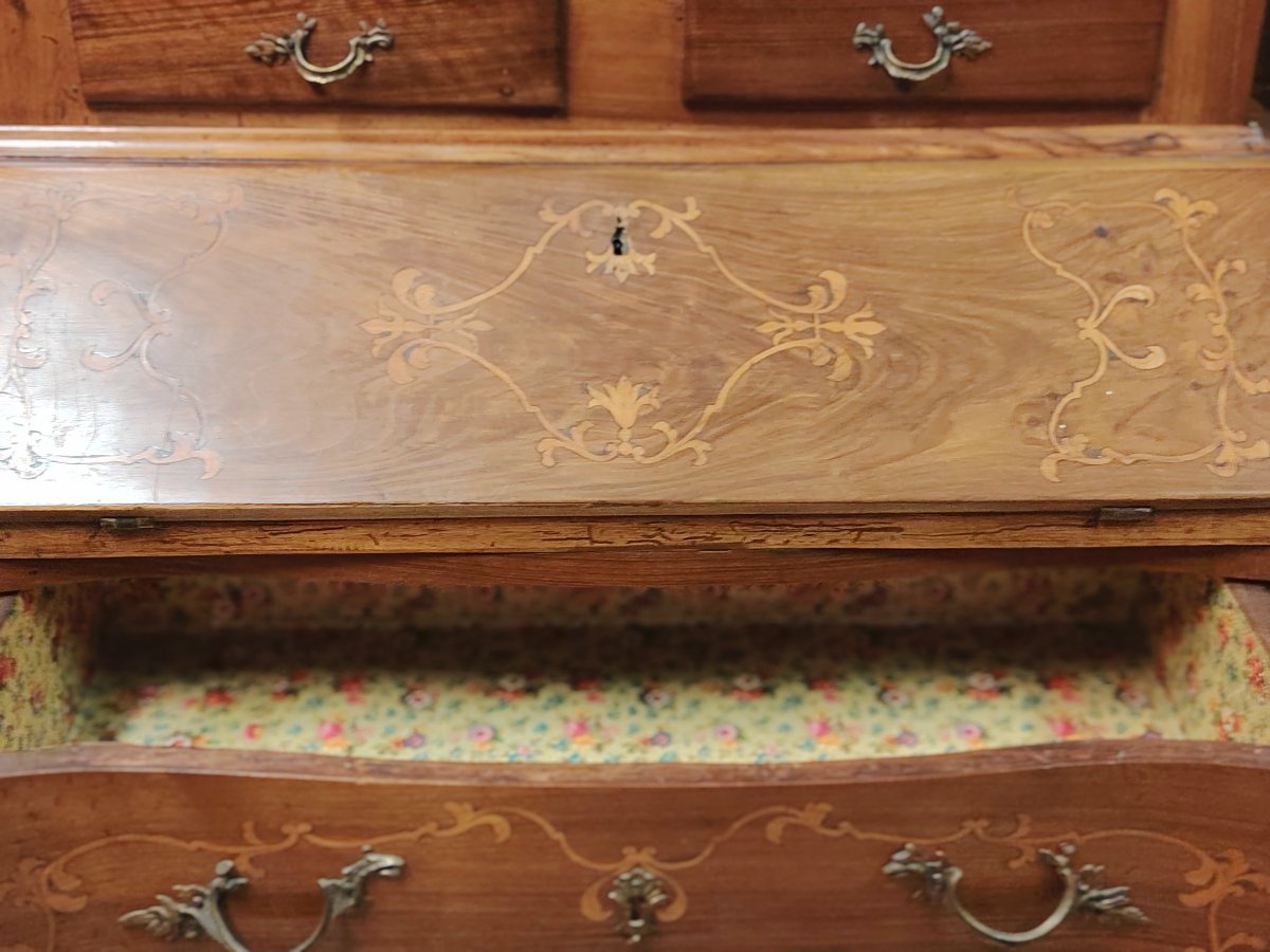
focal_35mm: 47
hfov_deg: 40.4
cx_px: 635
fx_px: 1724
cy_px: 476
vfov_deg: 30.9
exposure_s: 1/25
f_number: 4
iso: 838
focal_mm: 5.25
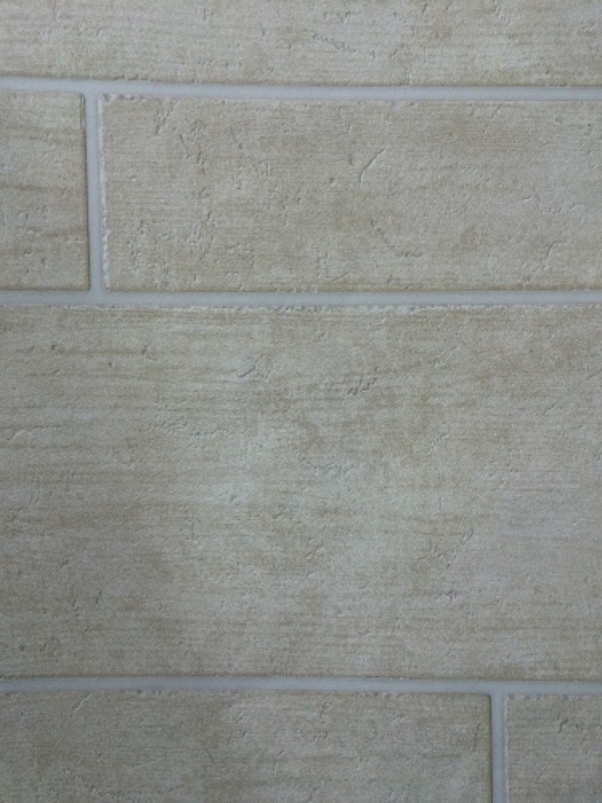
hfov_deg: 48.2
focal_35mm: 29
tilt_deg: -62.6
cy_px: 402
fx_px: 672
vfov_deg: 61.7
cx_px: 301
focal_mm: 4.15
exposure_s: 1/33
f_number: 2.2
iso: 125
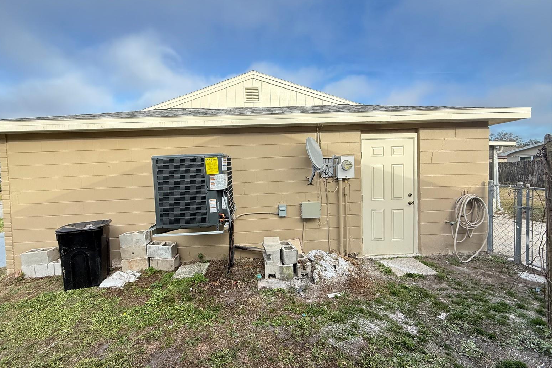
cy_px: 177
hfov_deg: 100.4
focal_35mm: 15
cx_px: 268
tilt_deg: -1.3
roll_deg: +1.1
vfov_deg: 77.3
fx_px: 230
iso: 64
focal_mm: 2.22
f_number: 2.2
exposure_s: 1/279
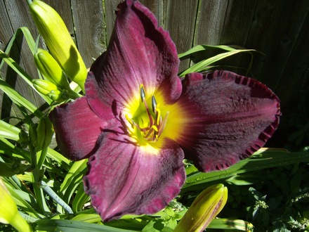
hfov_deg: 51.4
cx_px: 154
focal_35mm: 36
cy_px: 116
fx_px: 321
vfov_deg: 39.7
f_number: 4.7
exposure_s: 1/298
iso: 100
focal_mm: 6
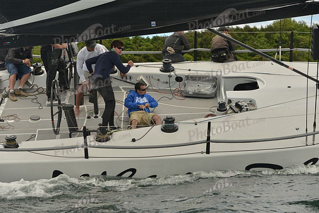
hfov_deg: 23.6
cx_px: 160
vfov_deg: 15.9
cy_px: 106
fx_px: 762
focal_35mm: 86
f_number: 5
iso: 400
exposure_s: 1/1000
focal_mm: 86
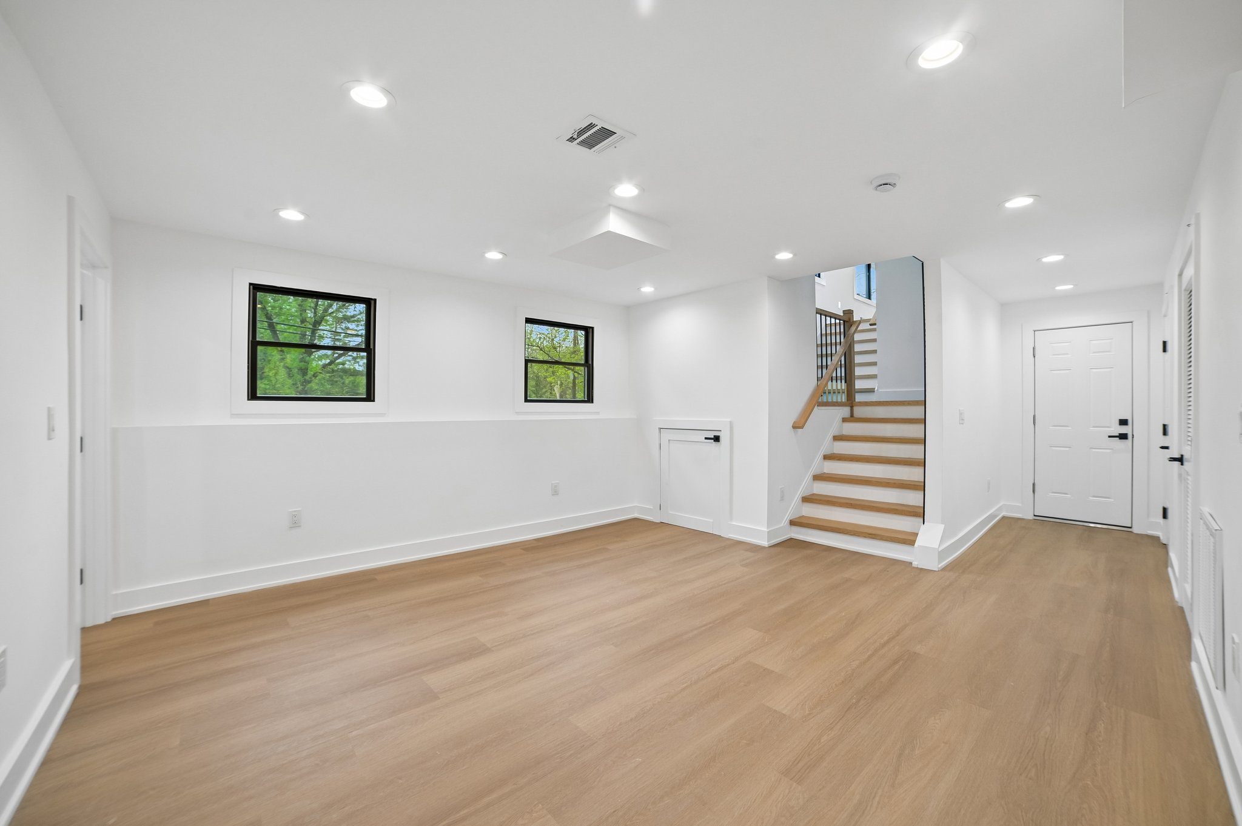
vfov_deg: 81.1
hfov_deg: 104.3
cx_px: 621
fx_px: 483
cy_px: 413
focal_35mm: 14
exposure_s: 1/80
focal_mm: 14
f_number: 8
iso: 800
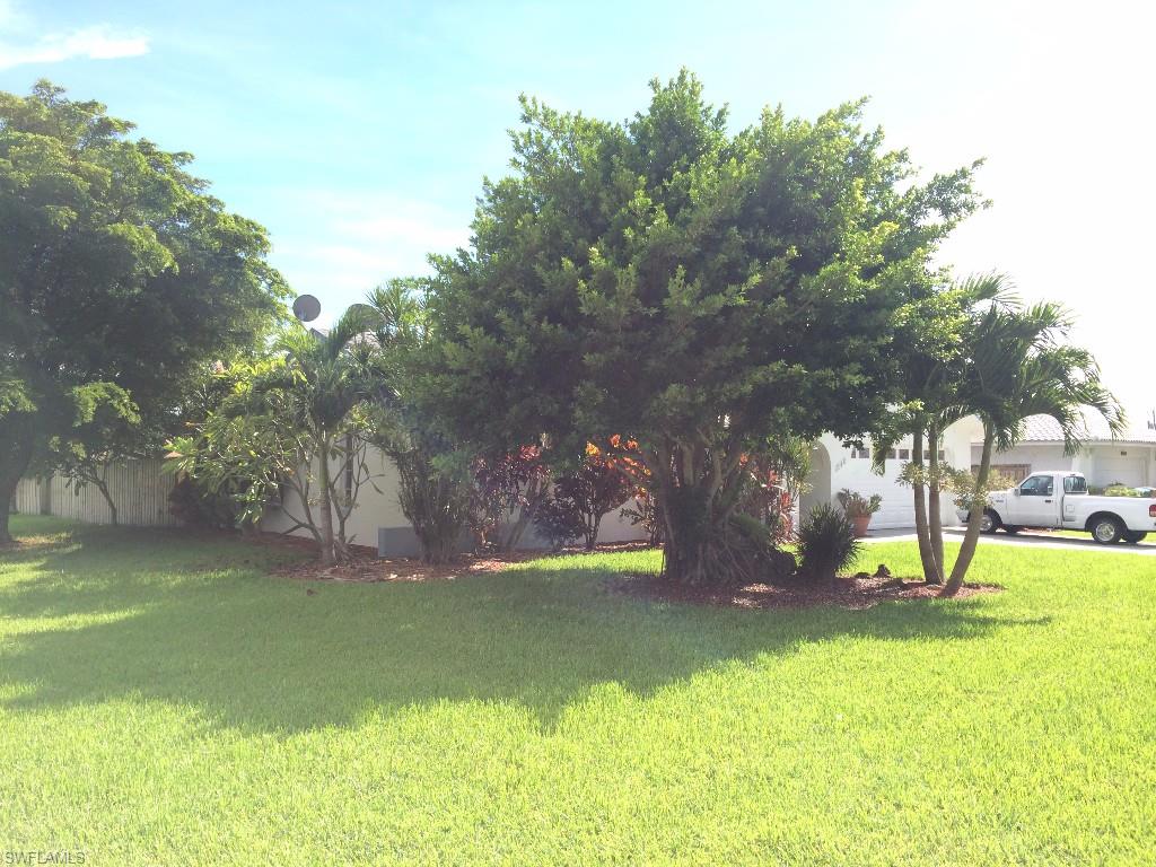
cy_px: 434
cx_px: 578
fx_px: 1002
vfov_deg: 46.8
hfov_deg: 60.0
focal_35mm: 30
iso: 32
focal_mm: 4.12
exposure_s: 1/820
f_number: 2.2
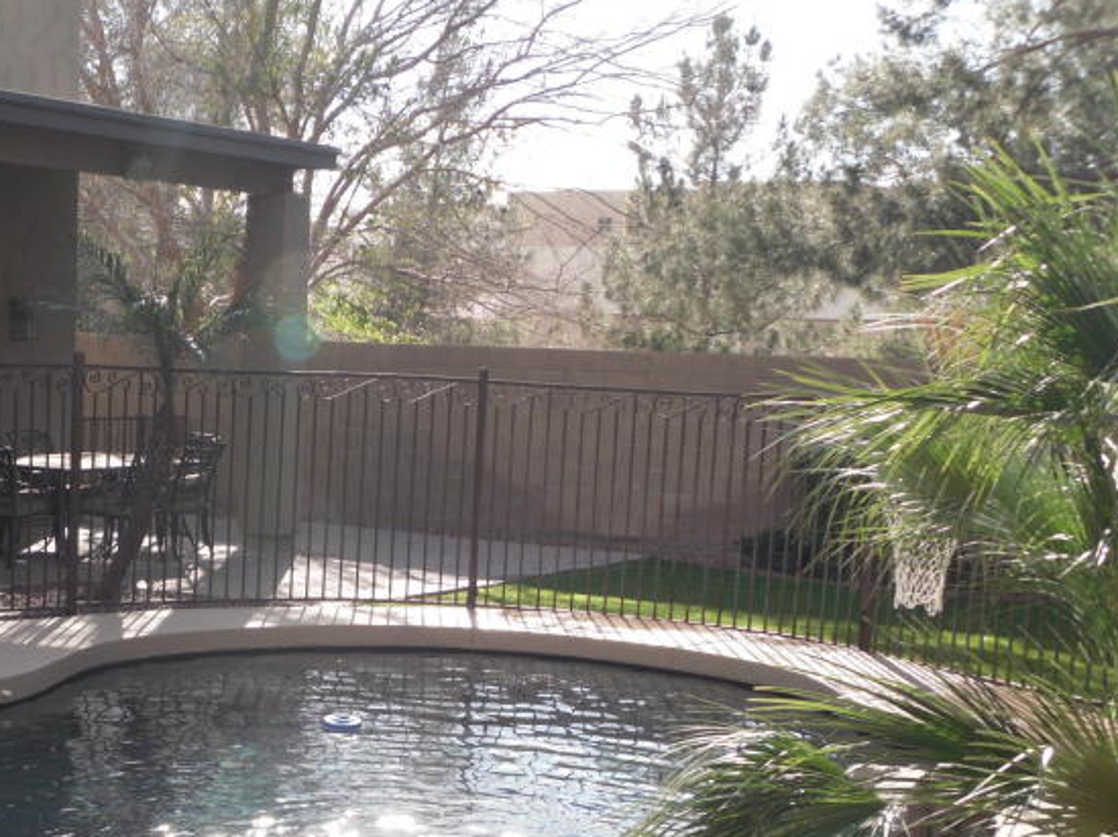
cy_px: 658
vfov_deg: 17.4
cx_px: 218
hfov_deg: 23.0
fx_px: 2711
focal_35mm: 84
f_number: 8.2
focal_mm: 6.3
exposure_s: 1/56
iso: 80
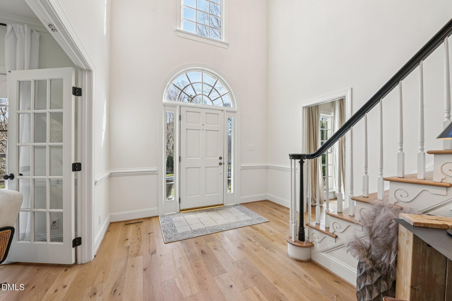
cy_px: 150
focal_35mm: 14
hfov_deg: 104.3
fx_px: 176
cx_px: 226
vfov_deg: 81.1
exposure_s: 1/25
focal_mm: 14
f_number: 9
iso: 200
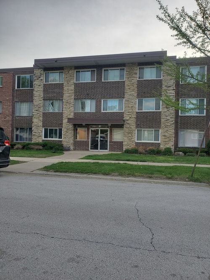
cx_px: 105
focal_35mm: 26
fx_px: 210
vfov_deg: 67.3
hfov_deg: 53.0
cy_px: 140
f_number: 2.4
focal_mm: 4.3
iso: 50
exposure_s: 1/282
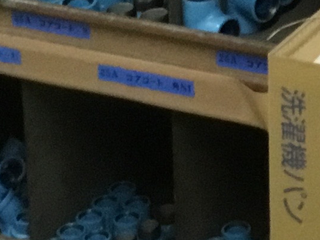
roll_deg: -0.3
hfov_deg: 10.0
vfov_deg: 7.2
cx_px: 520
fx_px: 1748
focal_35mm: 189
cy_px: -401
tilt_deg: -11.2
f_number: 2.4
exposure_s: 1/30
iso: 125
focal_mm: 3.3
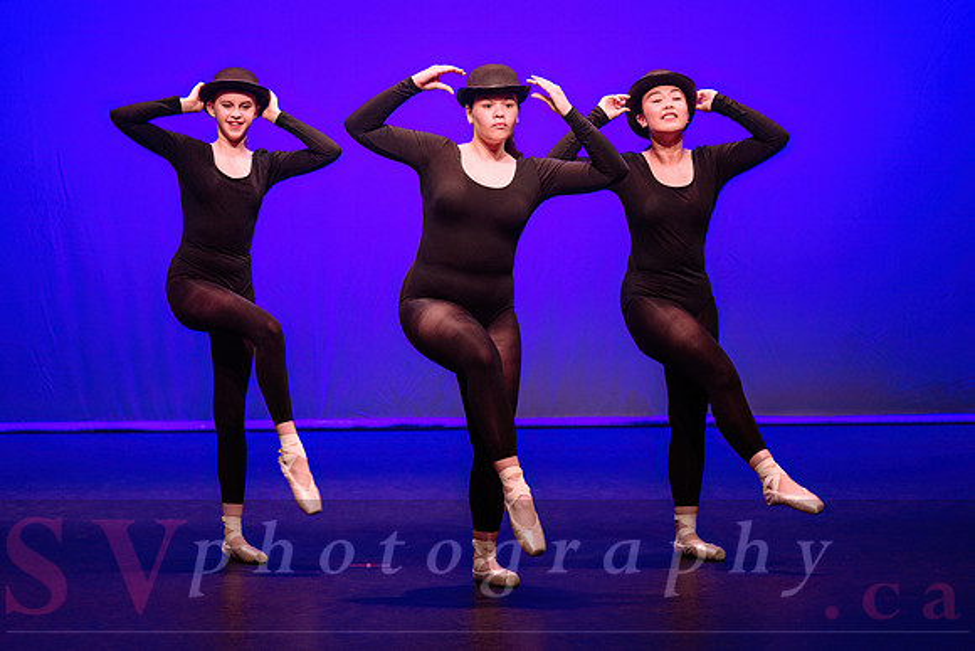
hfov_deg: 10.0
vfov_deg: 6.7
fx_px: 5546
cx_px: 486
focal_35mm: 205
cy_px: 271
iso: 1600
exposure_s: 1/400
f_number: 2.8
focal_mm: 170
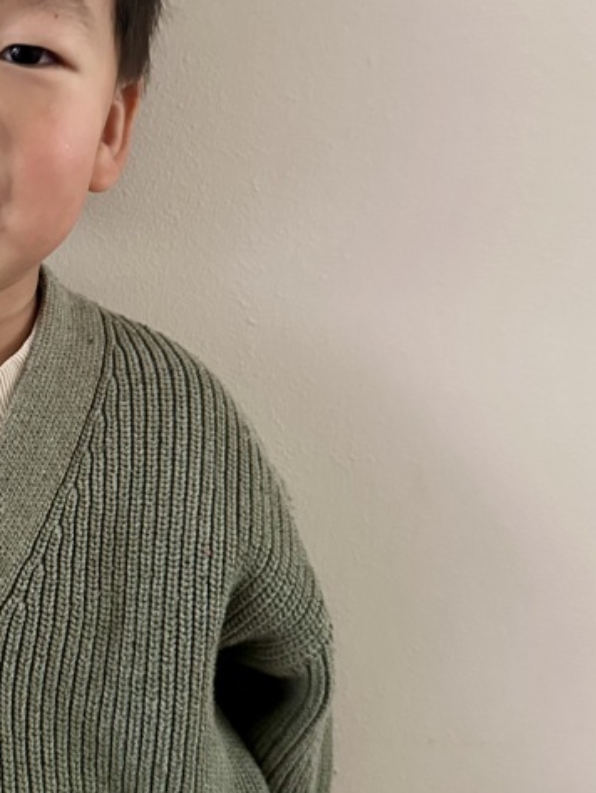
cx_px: -32
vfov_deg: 35.5
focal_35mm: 54
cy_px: 352
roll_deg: +0.9
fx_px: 1239
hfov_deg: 25.4
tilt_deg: -4.7
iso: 1000
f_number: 1.78
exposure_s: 1/38
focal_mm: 6.86
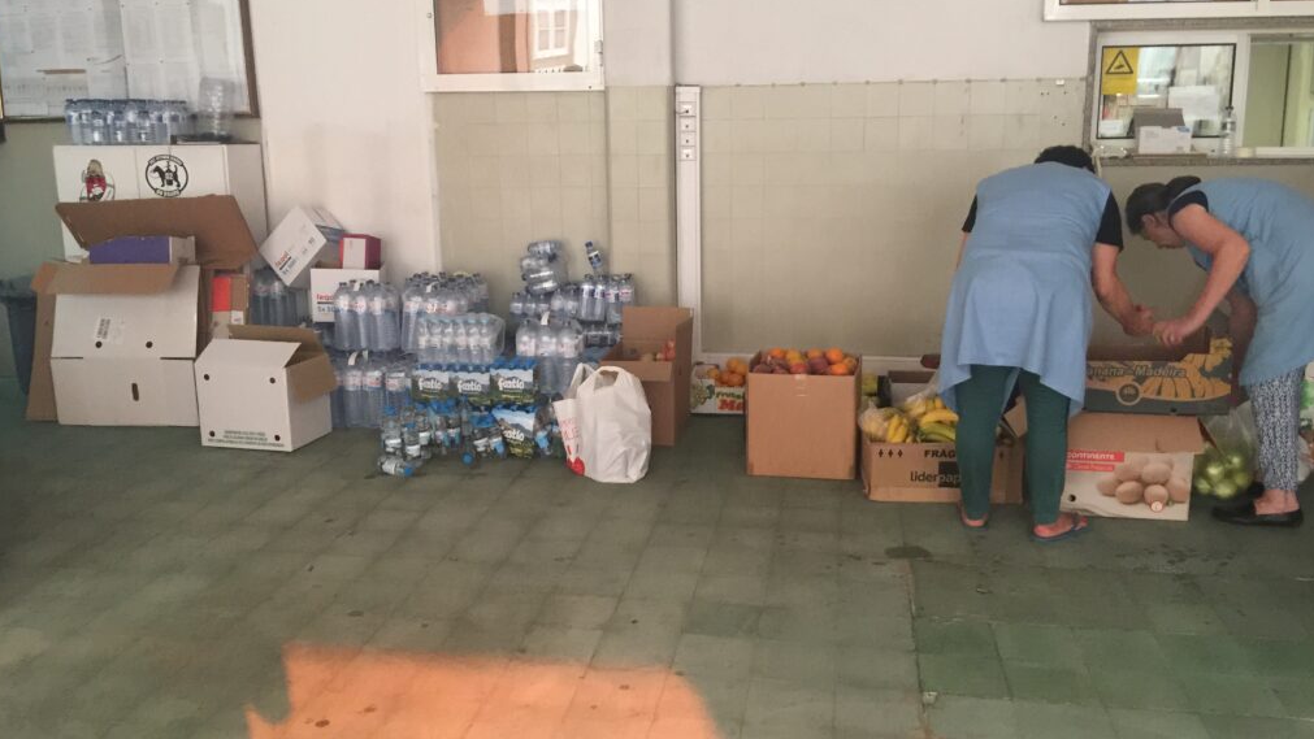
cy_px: 344
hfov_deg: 61.0
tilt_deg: -9.9
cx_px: 655
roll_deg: -0.9
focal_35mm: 32
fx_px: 1115
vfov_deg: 36.7
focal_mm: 4.15
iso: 160
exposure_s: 1/17
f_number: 2.2
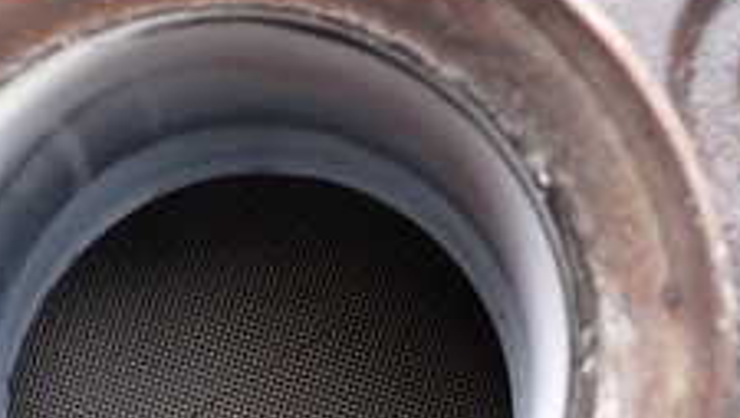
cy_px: 296
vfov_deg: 13.9
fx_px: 1709
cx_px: 250
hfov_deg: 24.3
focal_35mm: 87
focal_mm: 5.4
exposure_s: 1/60
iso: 125
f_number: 2.3
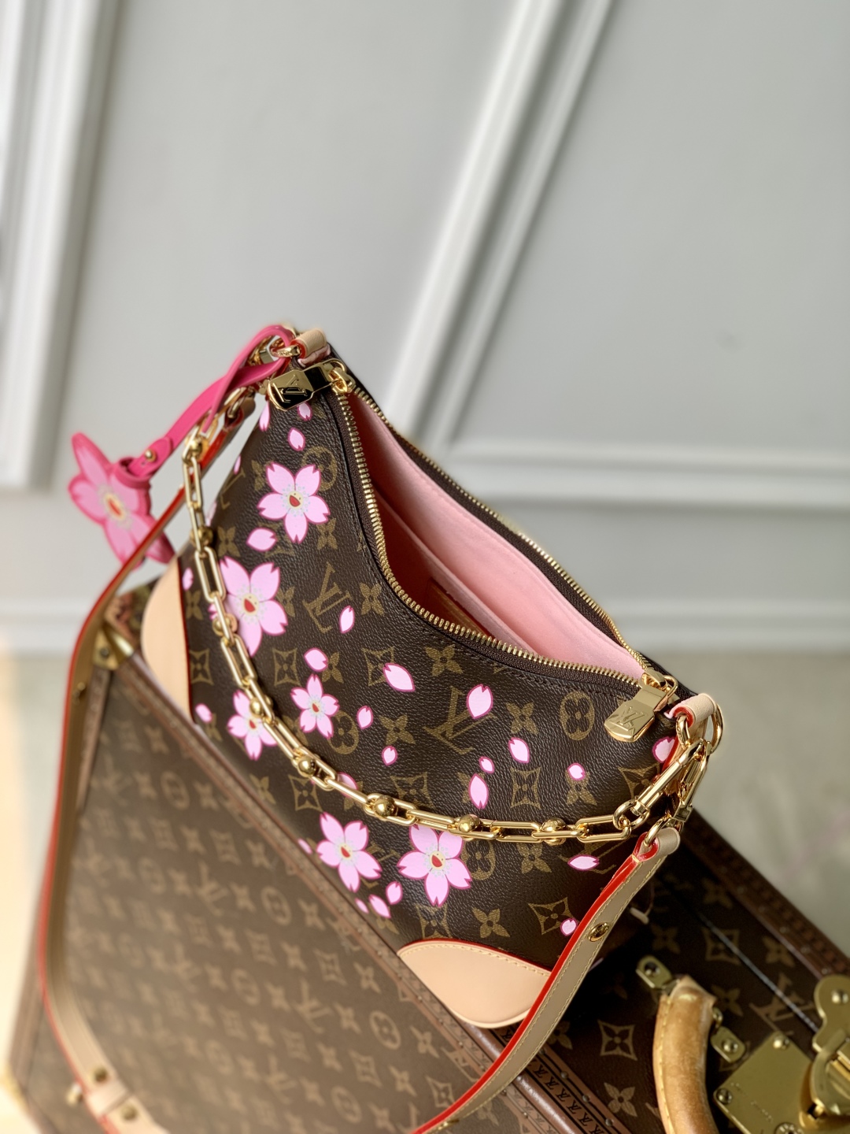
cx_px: 425
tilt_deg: -43.7
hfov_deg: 28.0
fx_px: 1702
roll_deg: -20.2
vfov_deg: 36.8
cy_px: 567
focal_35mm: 52
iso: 16
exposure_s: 1/123
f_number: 2.4
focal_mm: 6
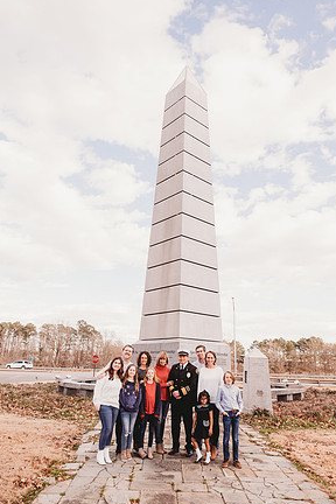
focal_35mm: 25
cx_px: 174
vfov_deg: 71.5
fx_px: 350
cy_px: 259
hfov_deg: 51.3
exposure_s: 1/400
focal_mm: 24
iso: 100
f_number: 3.5
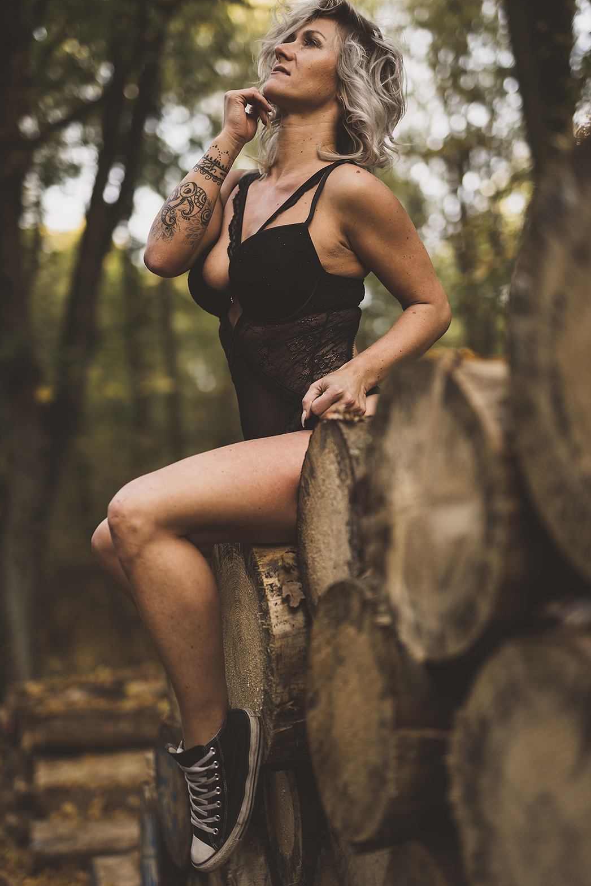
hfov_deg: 26.5
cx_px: 297
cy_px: 439
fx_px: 1256
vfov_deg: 38.9
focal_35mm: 51
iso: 200
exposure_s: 1/400
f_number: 1.4
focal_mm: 50
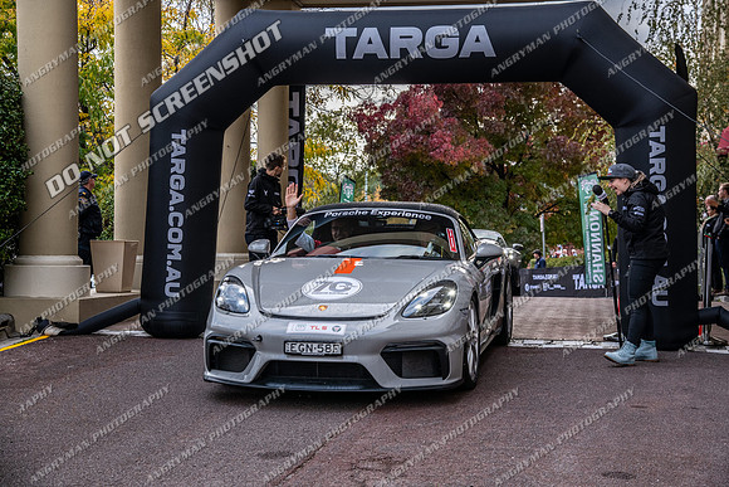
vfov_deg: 20.9
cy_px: 244
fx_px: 1316
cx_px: 364
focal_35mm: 65
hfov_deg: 31.0
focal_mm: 65
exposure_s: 1/125
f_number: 5.6
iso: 400
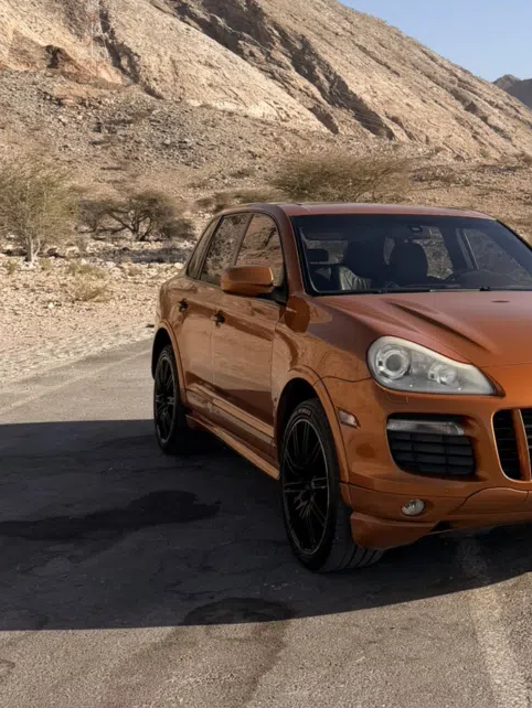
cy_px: 253
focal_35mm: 51
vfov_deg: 37.2
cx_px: 471
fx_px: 1044
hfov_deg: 27.6
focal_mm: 6.76
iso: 80
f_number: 1.78
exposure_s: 1/5319
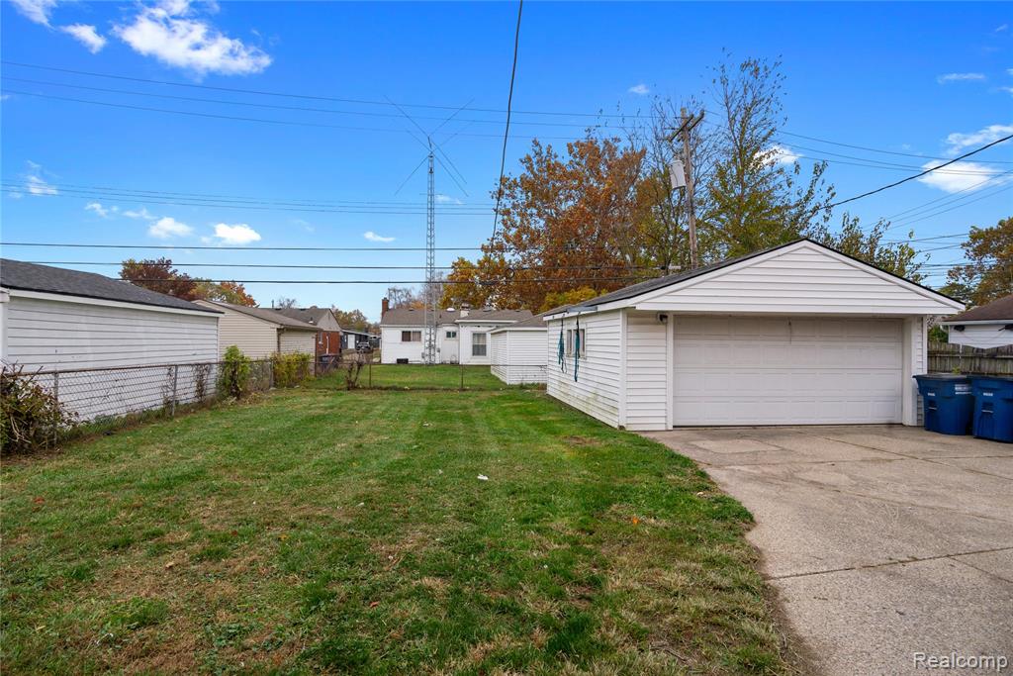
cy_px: 338
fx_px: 844
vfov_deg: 43.6
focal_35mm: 30
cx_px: 506
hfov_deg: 61.9
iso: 400
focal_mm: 30
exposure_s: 1/250
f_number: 8
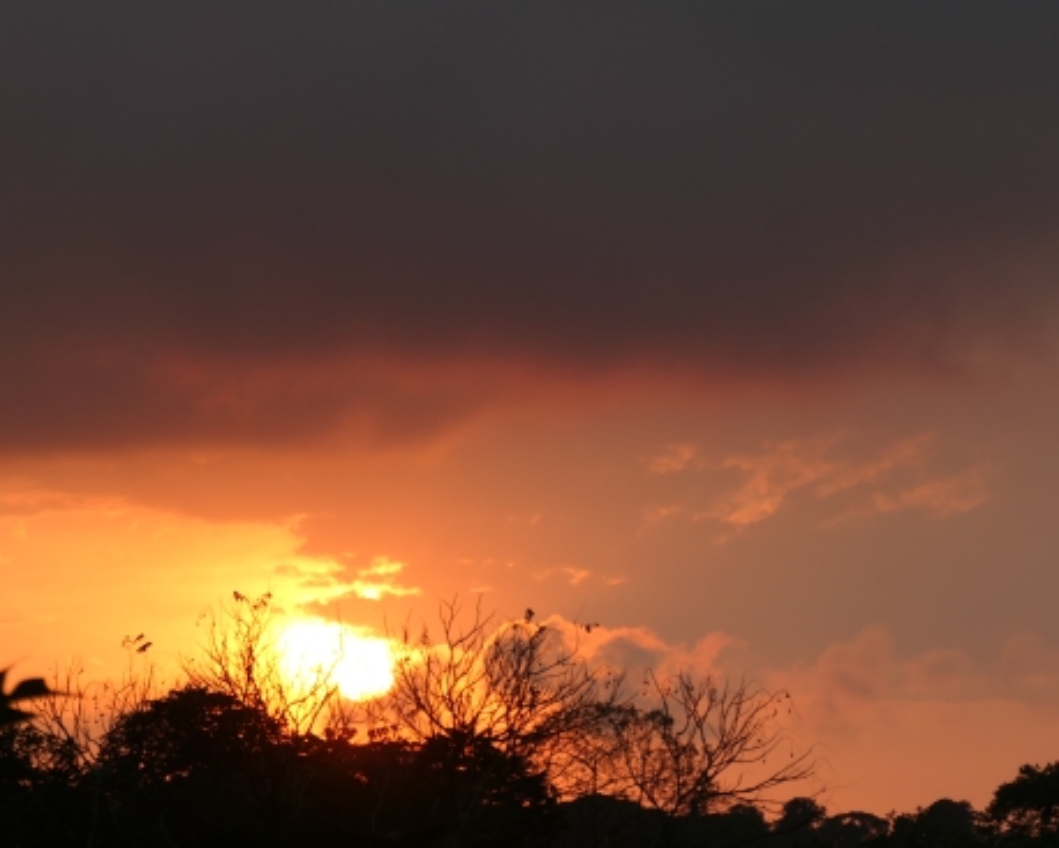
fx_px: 5959
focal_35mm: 190
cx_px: 349
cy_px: 572
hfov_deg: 10.1
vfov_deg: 8.1
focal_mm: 42.4
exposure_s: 1/250
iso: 125
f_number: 5.5
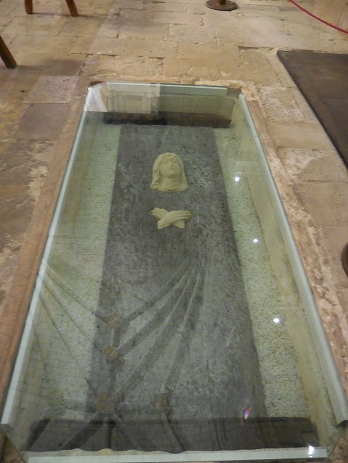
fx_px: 375
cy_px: 232
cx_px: 174
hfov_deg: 49.7
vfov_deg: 63.4
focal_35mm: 28
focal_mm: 5
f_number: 3.5
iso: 800
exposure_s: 1/6
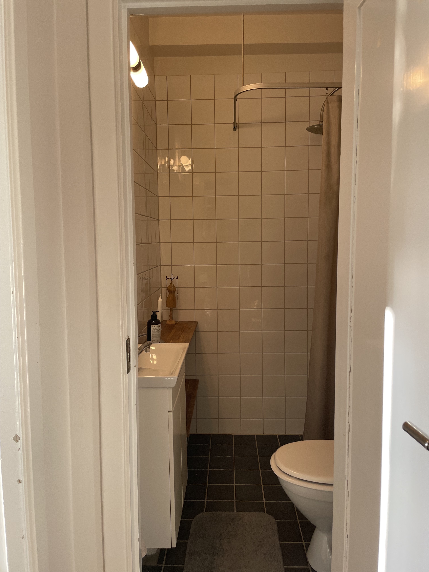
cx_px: 214
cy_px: 286
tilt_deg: -6.1
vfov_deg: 67.3
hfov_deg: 53.1
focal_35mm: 26
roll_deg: +0.9
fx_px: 430
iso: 100
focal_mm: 4.2
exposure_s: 1/121
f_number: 1.6
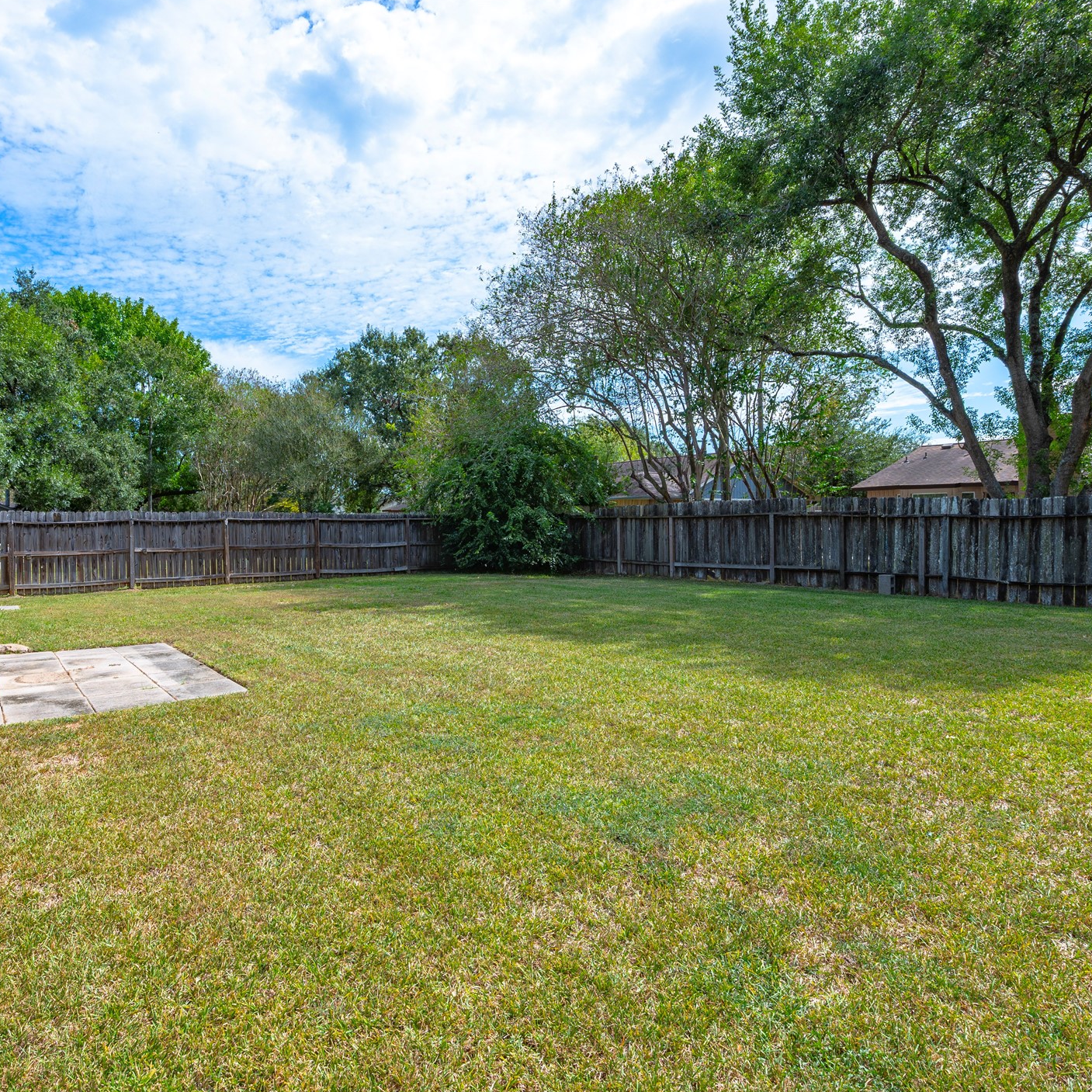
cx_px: 415
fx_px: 749
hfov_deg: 71.1
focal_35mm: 21
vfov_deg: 72.1
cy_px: 537
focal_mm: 16
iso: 125
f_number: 11
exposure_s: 1/125
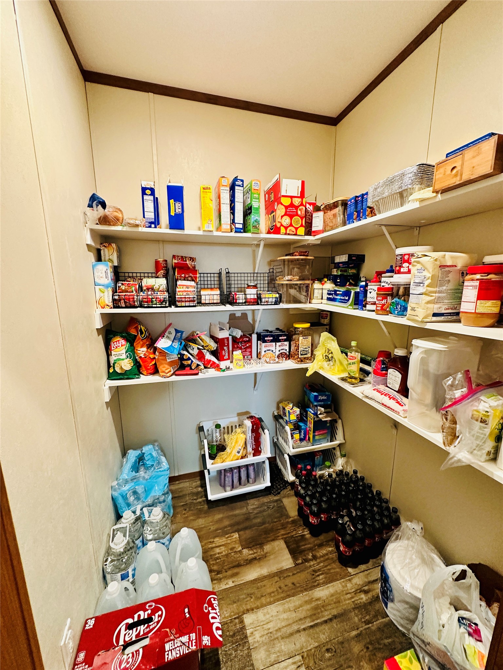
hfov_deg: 85.7
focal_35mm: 14
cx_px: 252
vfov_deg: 102.1
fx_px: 271
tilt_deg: -10.2
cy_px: 335
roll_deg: +0.2
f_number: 2.2
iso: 400
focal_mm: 2.22
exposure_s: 1/60
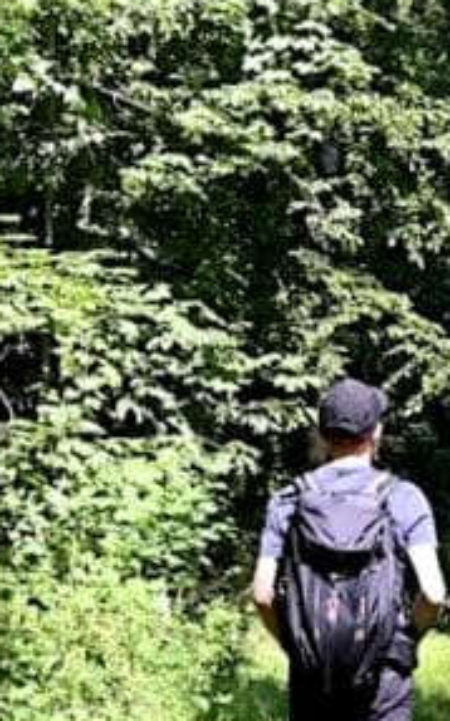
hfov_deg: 14.0
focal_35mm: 93
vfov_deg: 22.2
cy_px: 520
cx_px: 334
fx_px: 1824
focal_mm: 25.5
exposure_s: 1/250
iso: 200
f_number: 5.6
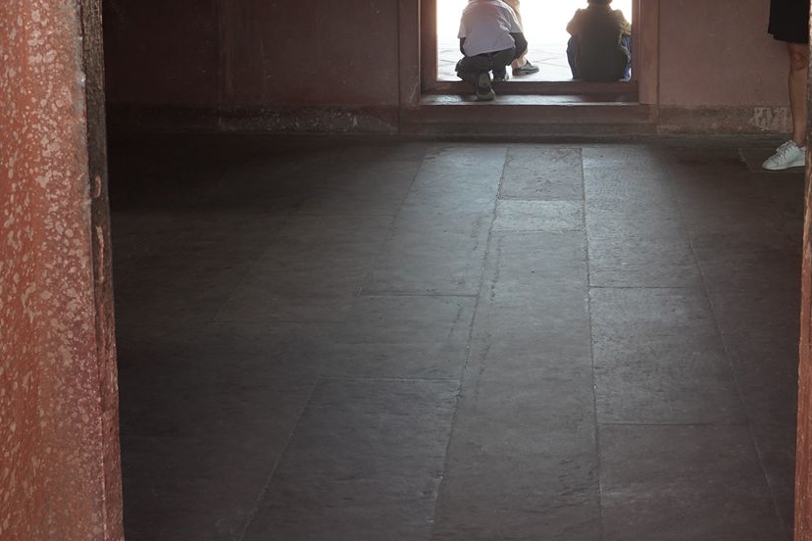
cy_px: 10
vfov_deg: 22.5
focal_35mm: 58
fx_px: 1308
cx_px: 543
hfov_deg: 34.2
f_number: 6.3
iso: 800
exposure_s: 1/100
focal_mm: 24
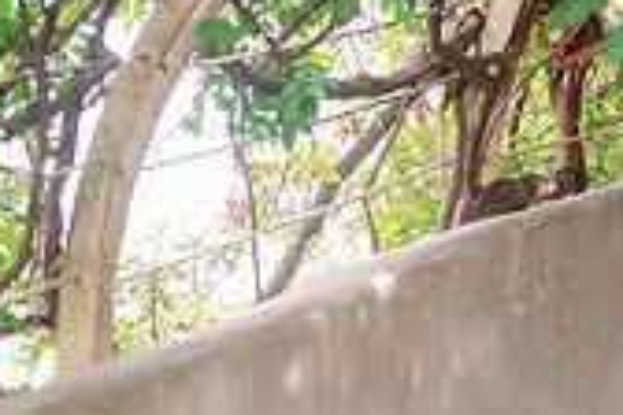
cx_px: 141
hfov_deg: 11.8
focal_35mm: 173
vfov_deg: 7.9
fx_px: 2994
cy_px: 441
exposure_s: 1/60
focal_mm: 50
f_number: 2
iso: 64
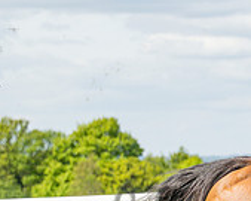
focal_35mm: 343
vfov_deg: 4.5
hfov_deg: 5.6
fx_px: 2547
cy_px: 325
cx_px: 367
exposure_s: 1/2500
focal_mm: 70
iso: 400
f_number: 4
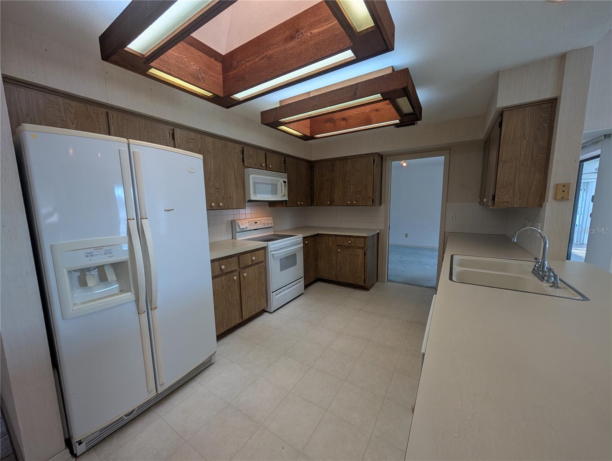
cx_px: 306
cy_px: 230
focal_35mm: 12
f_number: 1.7
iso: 56
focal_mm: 2.02
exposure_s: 1/120
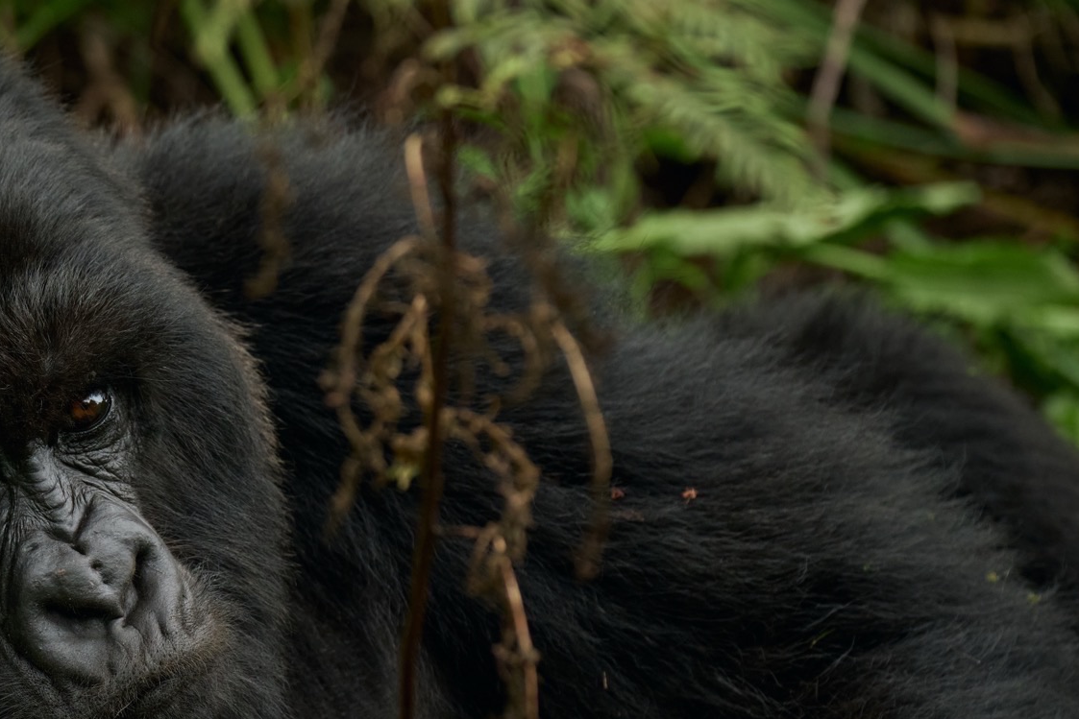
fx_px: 10761
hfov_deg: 5.7
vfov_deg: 3.8
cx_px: 274
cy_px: 476
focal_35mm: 359
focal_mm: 140
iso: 1000
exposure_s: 1/400
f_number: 4
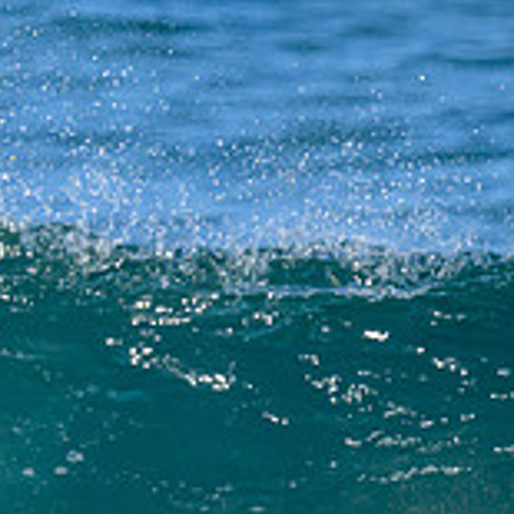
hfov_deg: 0.6
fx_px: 49524
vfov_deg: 0.6
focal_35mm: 2948
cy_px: 470
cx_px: -255
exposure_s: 1/2000
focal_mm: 800
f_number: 8
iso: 500
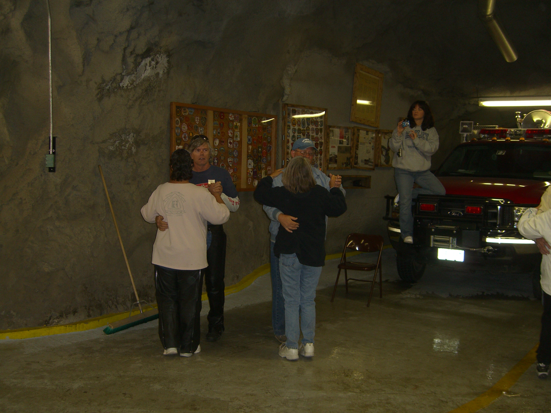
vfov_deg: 37.7
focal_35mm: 38
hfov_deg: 49.0
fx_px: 605
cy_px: 206
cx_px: 276
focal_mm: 7.9
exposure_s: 1/60
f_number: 2.8
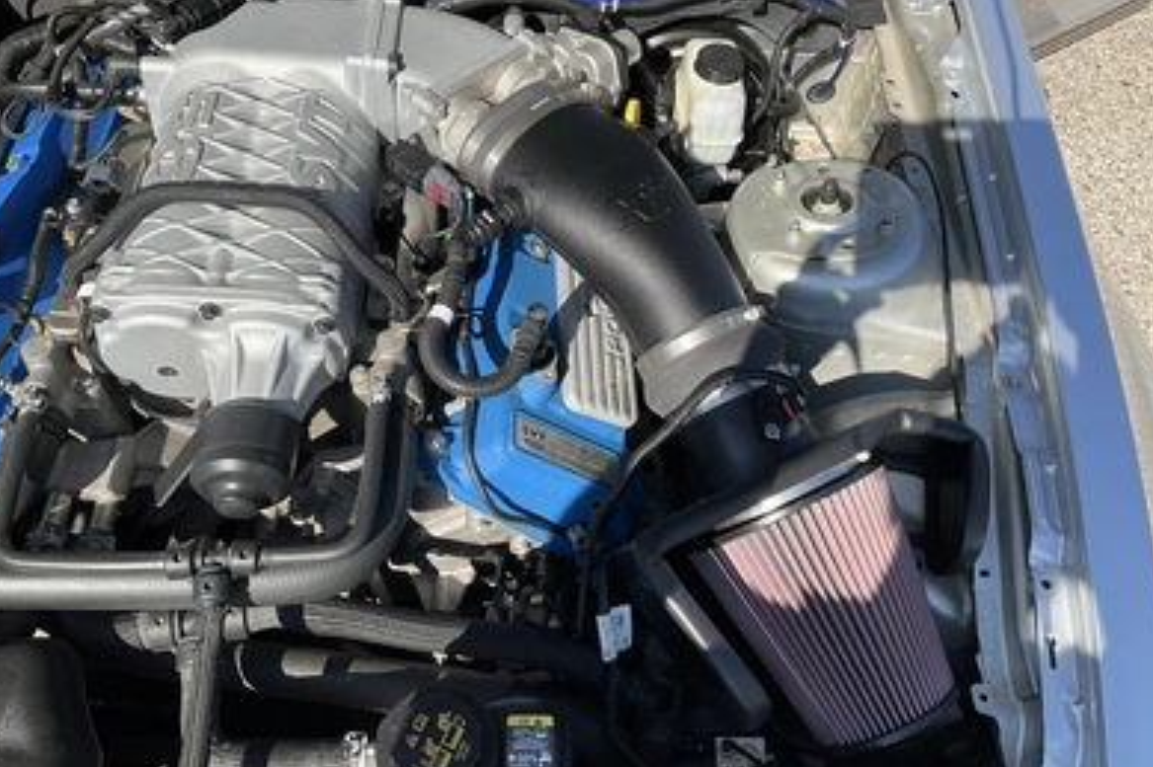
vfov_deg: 42.2
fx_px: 992
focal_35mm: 31
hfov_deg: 60.3
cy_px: 344
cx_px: 572
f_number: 1.8
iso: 25
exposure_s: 1/869
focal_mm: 3
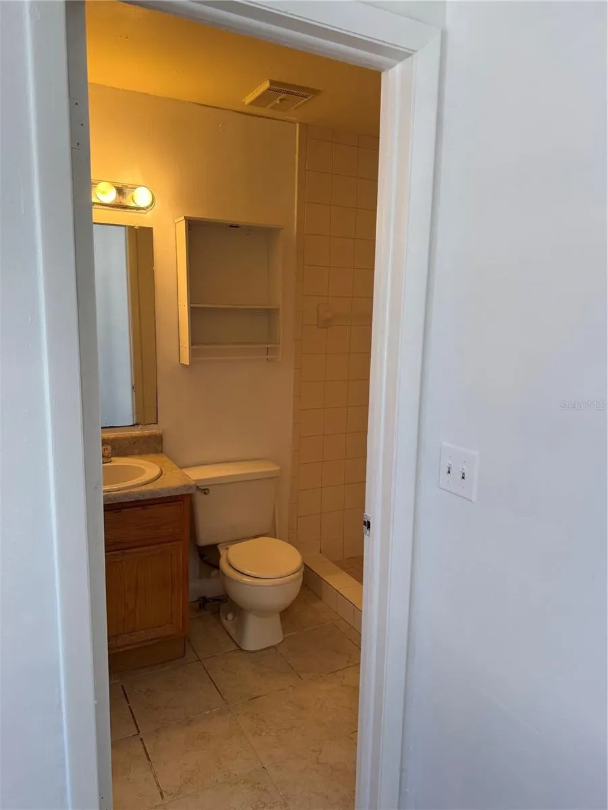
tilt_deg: -9.3
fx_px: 562
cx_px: 304
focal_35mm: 24
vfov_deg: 71.6
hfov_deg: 56.8
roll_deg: -1.6
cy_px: 405
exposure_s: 1/120
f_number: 1.78
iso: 80
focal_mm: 6.76
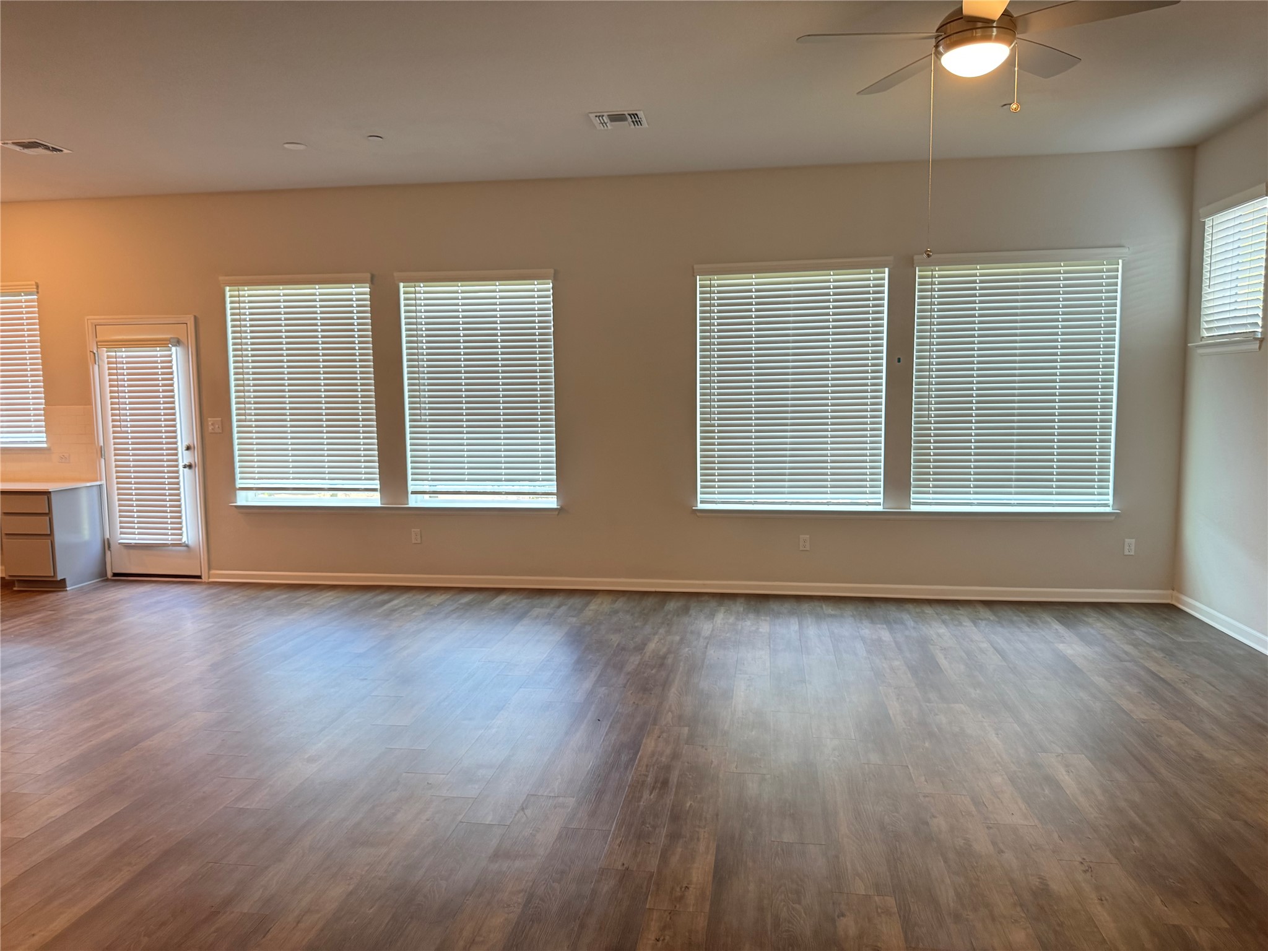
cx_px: 634
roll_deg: +0.6
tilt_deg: -5.2
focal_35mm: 24
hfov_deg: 71.6
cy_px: 476
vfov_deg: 56.8
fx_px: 879
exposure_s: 1/60
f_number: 1.78
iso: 200
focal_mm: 6.76
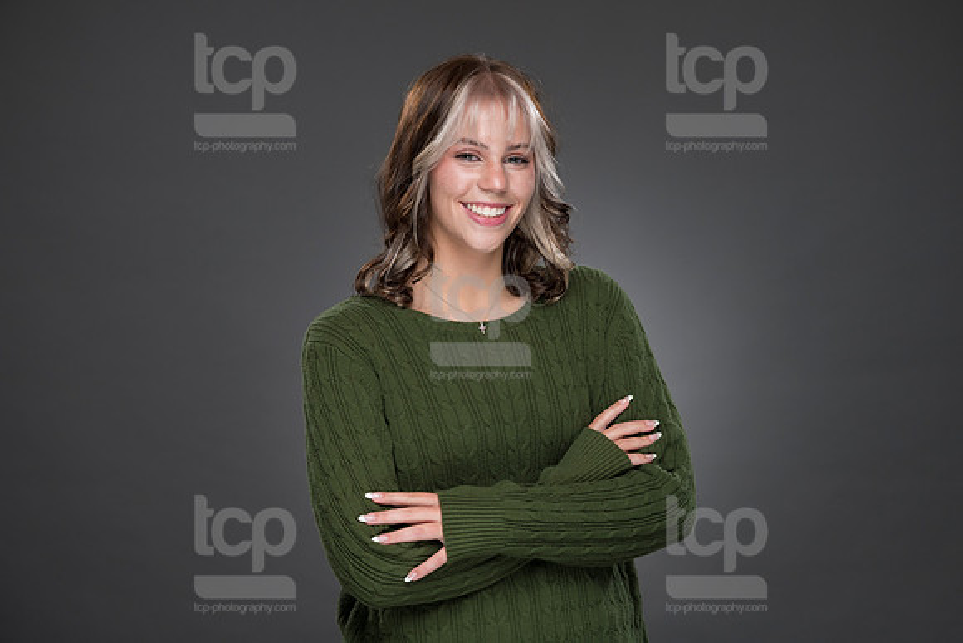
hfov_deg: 20.8
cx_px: 530
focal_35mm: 98
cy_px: 283
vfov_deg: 14.0
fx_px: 2622
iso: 200
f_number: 5.6
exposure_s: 1/250
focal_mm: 82
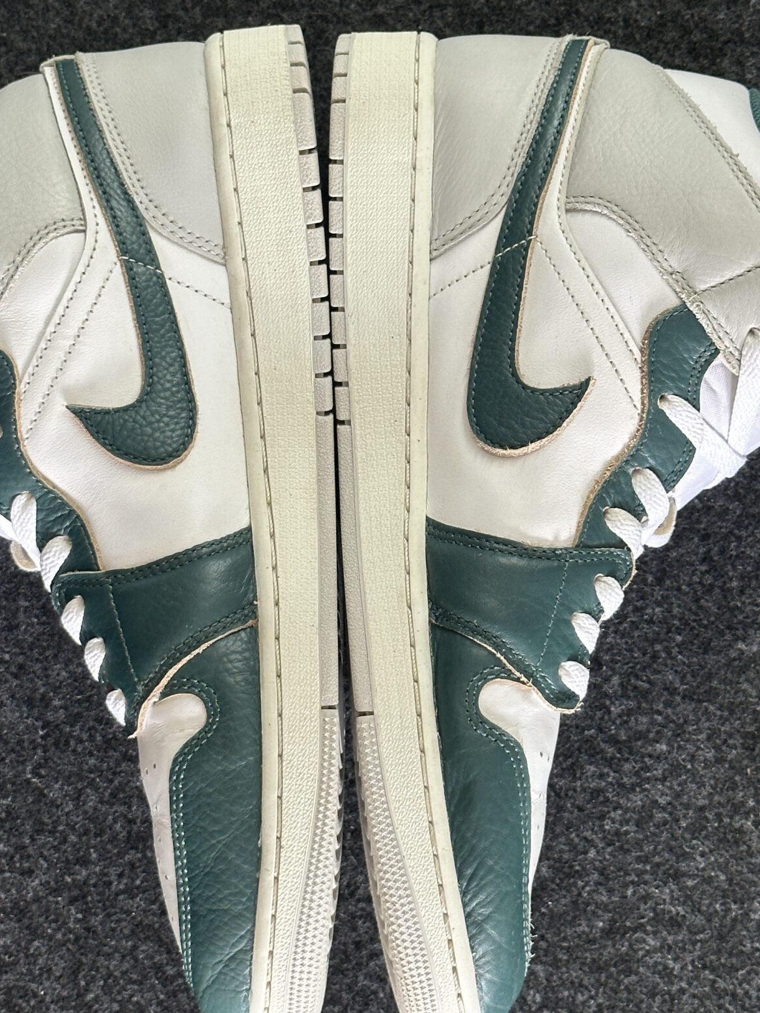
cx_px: 339
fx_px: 2312
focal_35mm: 79
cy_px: 517
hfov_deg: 18.7
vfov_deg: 24.7
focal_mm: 6.86
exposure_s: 1/50
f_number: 1.78
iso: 100
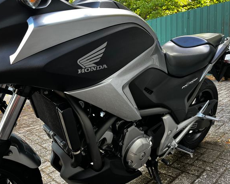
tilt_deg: -9.0
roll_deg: +4.8
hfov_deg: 62.2
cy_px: 91
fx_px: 191
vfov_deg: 51.5
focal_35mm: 28
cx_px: 110
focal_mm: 5.1
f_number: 1.6
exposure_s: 1/112
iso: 125
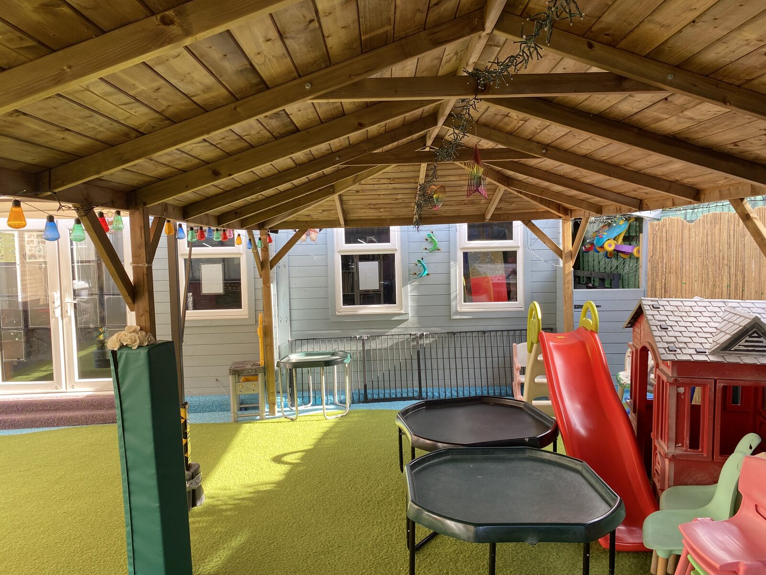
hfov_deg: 67.3
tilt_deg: -1.0
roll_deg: +0.4
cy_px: 288
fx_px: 575
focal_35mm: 26
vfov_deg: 53.1
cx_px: 383
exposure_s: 1/122
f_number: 1.8
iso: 32
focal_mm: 4.25
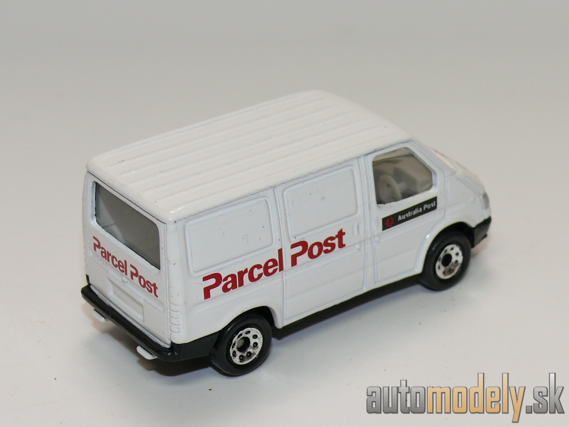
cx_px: 284
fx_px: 1594
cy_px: 214
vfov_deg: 15.2
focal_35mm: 97
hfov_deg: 20.2
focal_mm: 13.2
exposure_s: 1/30
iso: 100
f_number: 4
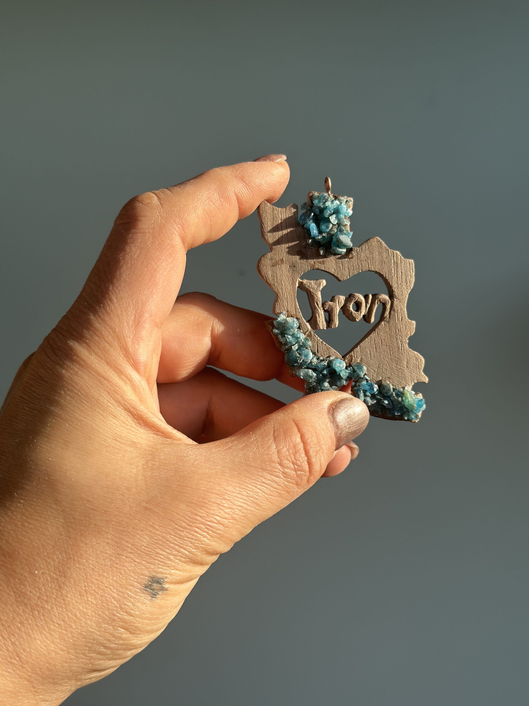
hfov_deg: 30.3
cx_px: 264
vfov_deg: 39.7
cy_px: 353
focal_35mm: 48
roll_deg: +7.3
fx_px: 978
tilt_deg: -1.8
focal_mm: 6.86
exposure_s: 1/1041
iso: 80
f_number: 1.78
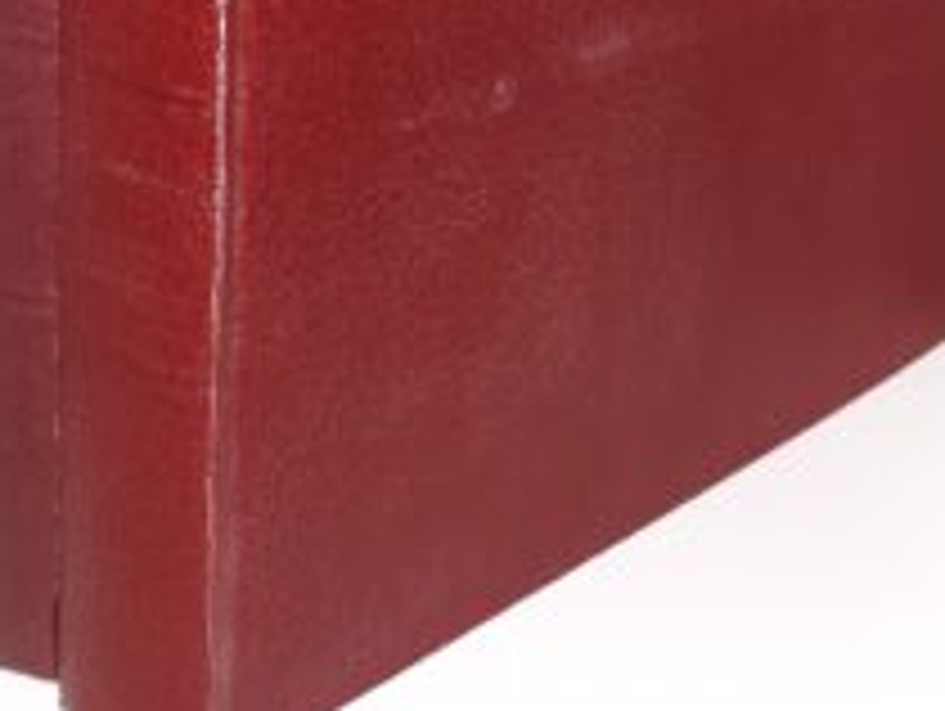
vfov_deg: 17.4
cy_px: -202
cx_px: 396
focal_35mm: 80
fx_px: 2186
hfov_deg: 24.4
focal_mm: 3.7
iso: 64
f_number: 1.7
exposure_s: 1/40
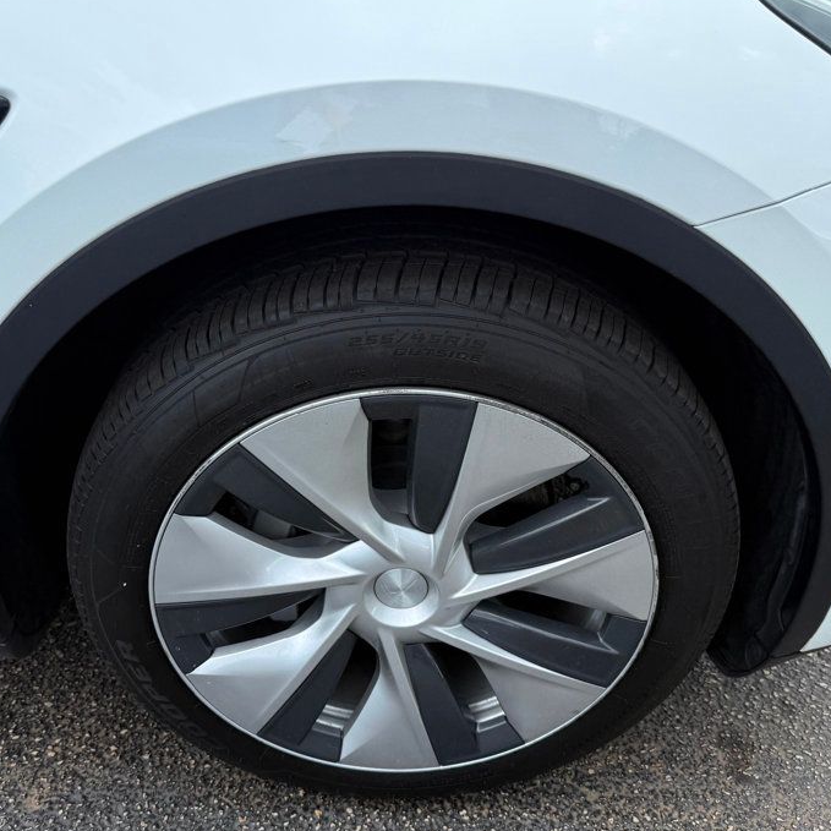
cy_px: 434
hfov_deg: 51.0
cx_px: 372
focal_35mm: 32
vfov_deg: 51.1
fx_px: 869
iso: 80
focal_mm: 6.76
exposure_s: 1/1271
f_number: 1.78
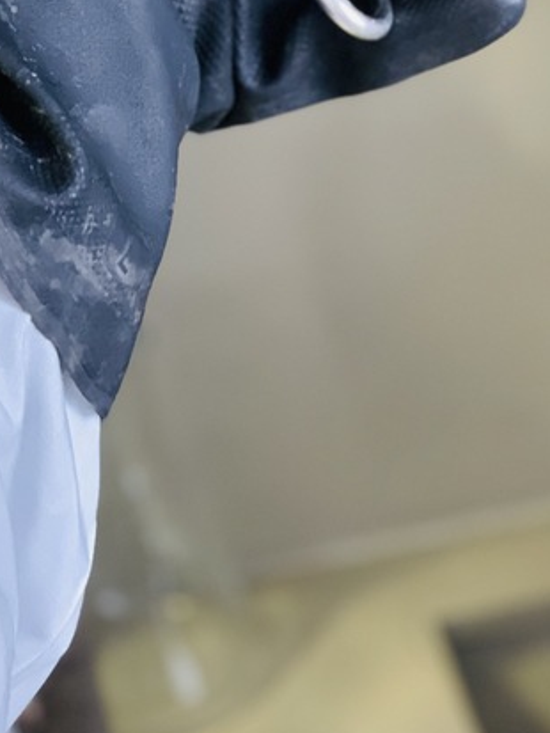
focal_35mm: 127
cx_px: 362
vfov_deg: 15.3
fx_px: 2689
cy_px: 21
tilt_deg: -26.8
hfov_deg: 11.7
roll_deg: +6.0
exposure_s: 1/33
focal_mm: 6
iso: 160
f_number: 2
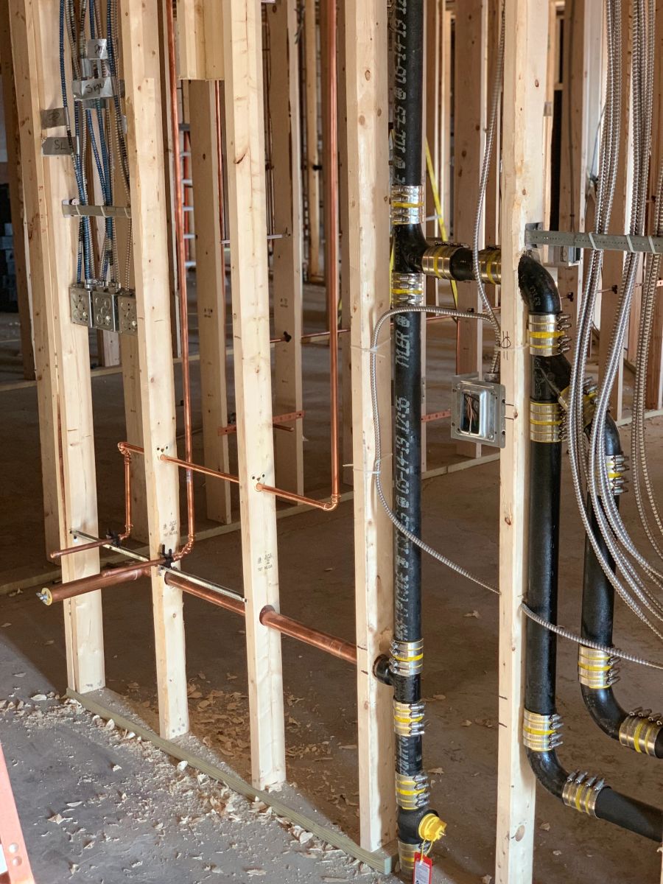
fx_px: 1328
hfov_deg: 28.0
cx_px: 332
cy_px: 442
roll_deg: +0.5
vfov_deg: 36.8
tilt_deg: -11.7
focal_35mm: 52
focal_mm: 6
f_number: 2.4
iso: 125
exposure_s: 1/60
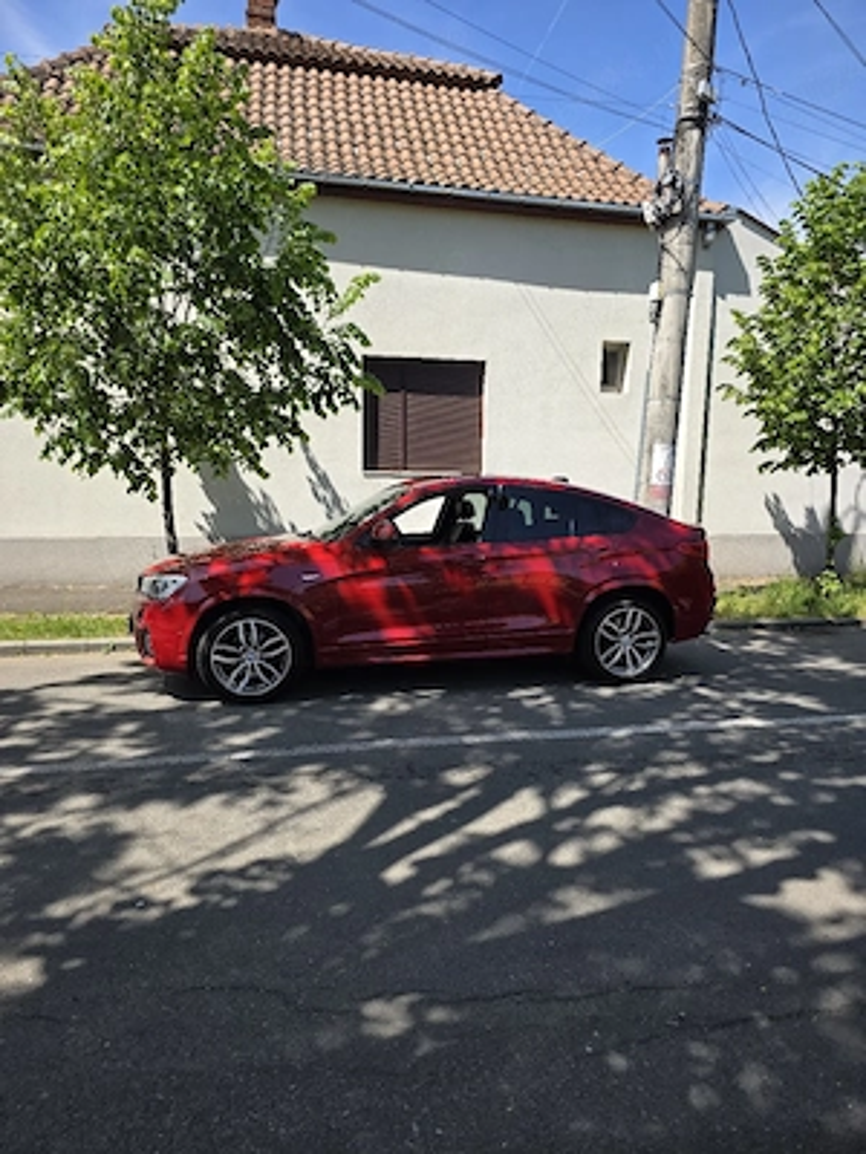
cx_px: 433
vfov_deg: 73.9
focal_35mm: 23
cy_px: 577
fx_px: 767
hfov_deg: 58.9
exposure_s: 1/3333
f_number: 1.7
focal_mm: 6.3
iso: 80
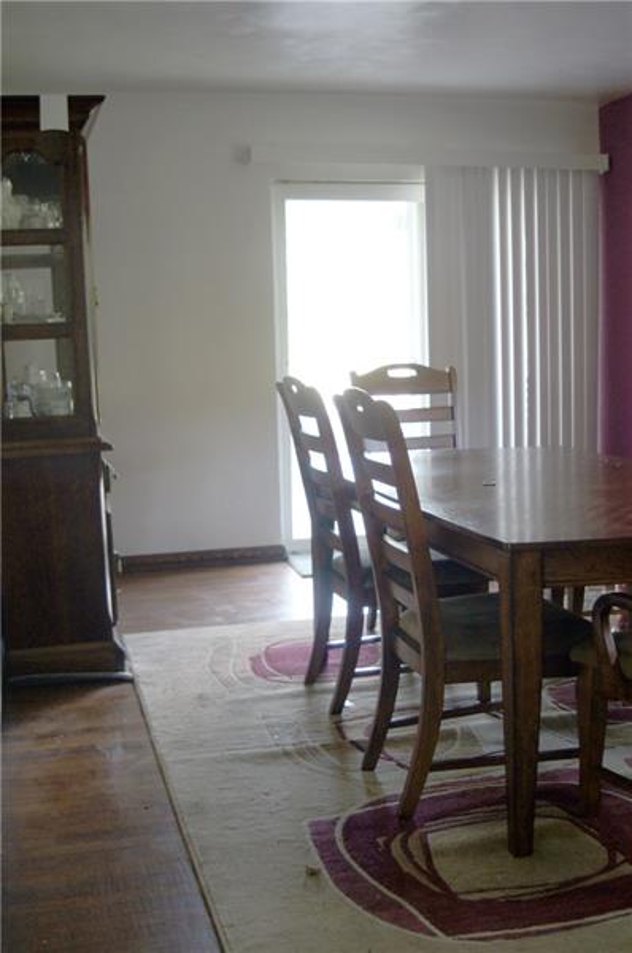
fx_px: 1110
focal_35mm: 42
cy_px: 476
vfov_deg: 46.5
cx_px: 316
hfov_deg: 31.8
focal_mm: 28
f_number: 3.5
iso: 320
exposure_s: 1/50
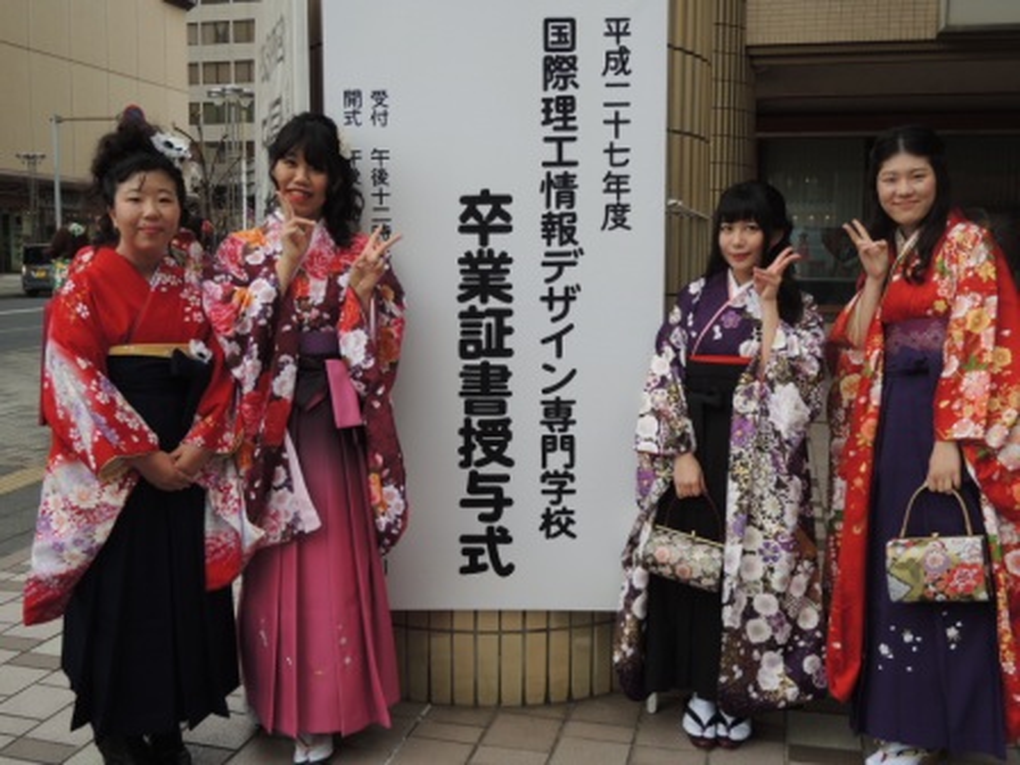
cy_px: 382
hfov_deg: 52.6
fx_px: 1031
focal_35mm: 35
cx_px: 510
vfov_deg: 40.7
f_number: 3.2
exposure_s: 1/200
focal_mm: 6.3
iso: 100
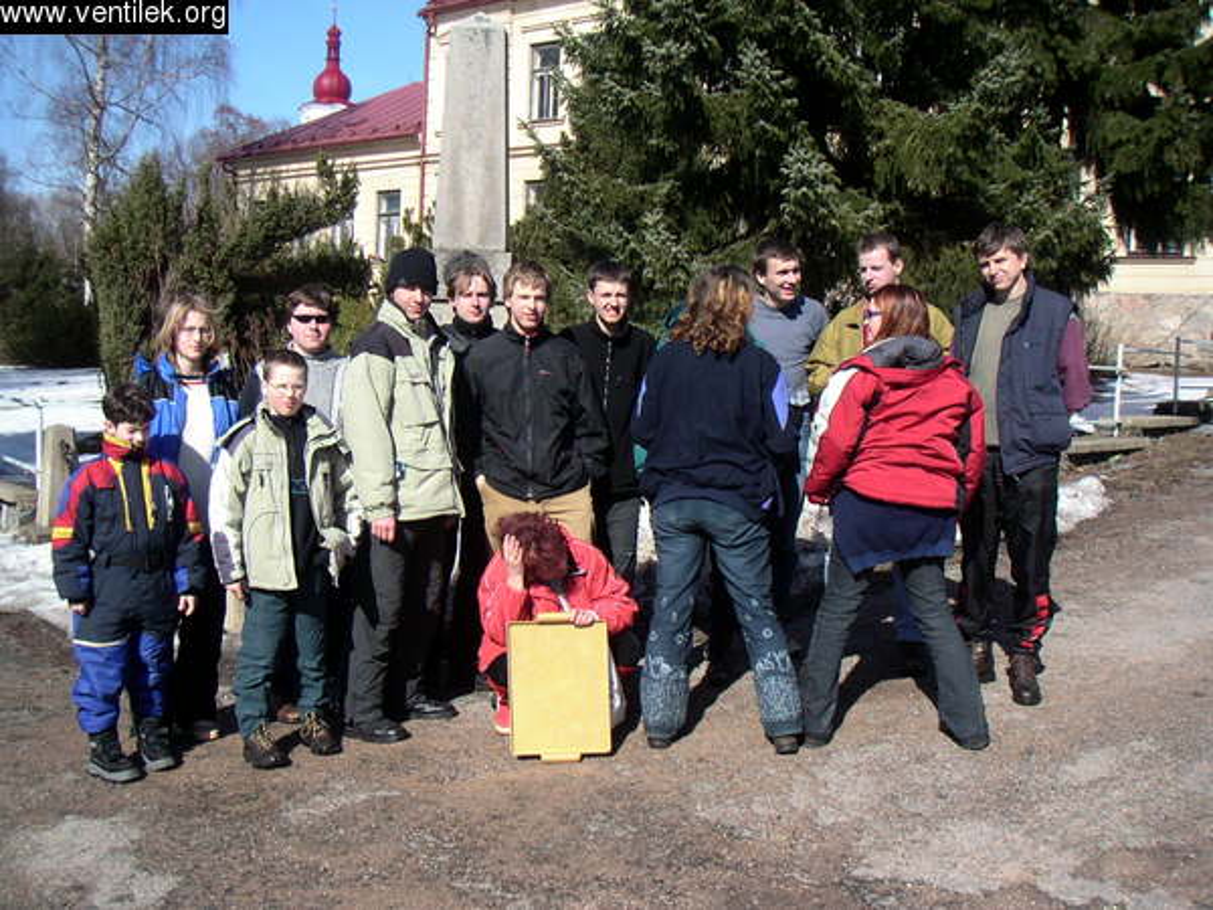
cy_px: 455
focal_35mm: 37
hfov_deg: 50.1
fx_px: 1297
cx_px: 606
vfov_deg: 38.7
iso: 50
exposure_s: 1/750
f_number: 2.8
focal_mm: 5.7
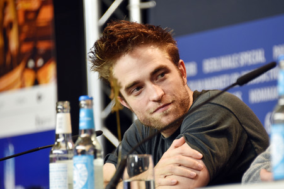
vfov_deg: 4.6
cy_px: 94
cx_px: 142
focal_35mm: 300
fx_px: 2365
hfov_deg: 6.9
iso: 800
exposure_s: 1/125
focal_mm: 300
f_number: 5.6
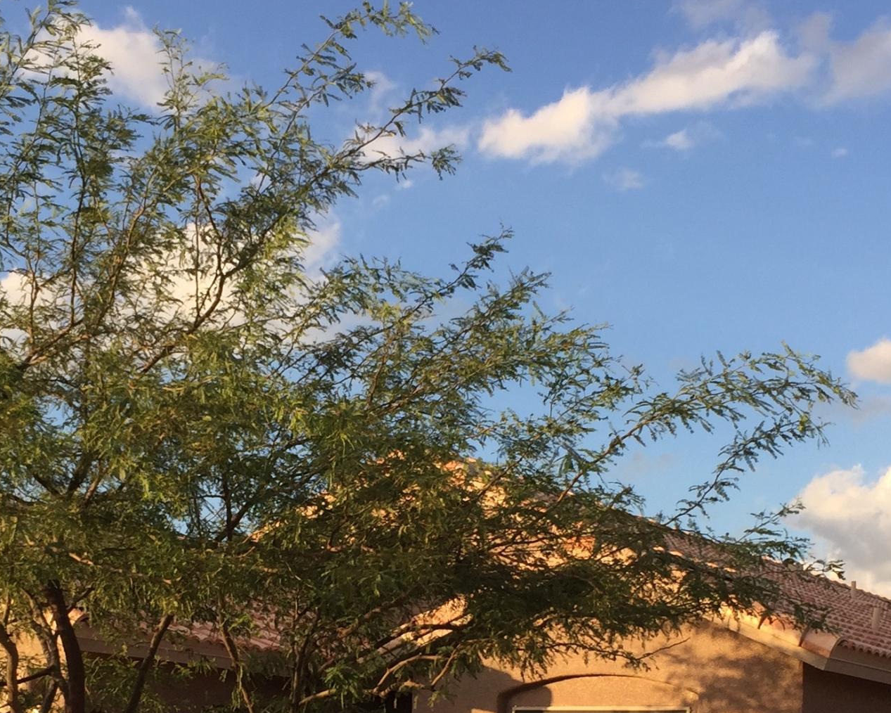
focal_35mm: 67
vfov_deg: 22.3
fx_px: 1767
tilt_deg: +3.4
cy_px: 628
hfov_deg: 28.3
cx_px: 400
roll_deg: -3.1
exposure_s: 1/534
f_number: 2.2
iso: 32
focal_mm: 4.15
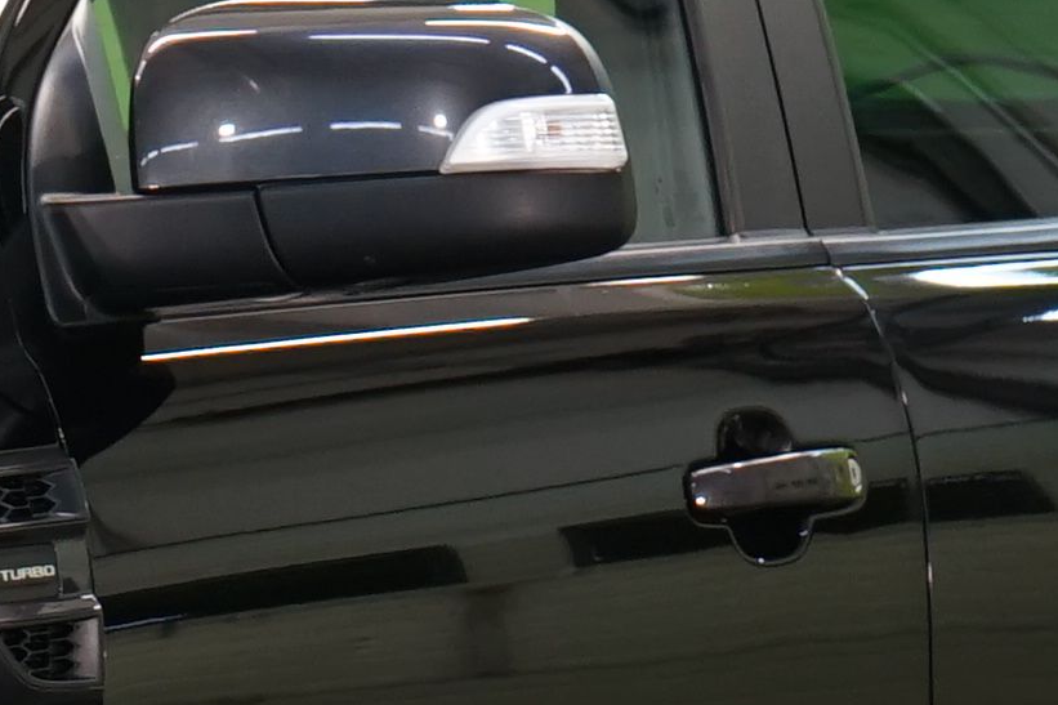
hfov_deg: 5.1
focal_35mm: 402
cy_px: 923
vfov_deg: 3.4
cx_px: -513
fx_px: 11811
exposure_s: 1/40
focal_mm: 55
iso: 500
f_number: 5
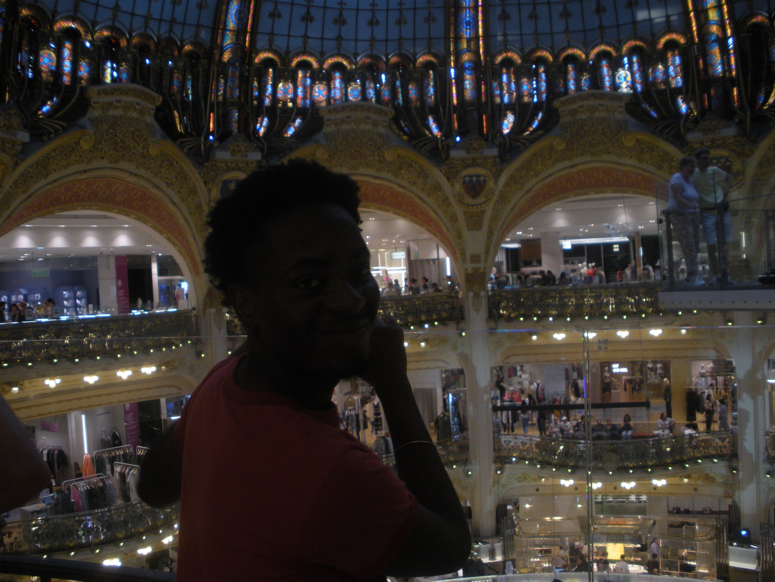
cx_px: 388
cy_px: 291
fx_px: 806
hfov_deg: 51.4
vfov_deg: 39.7
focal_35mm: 36
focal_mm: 6.3
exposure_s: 1/60
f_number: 3.5
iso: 143
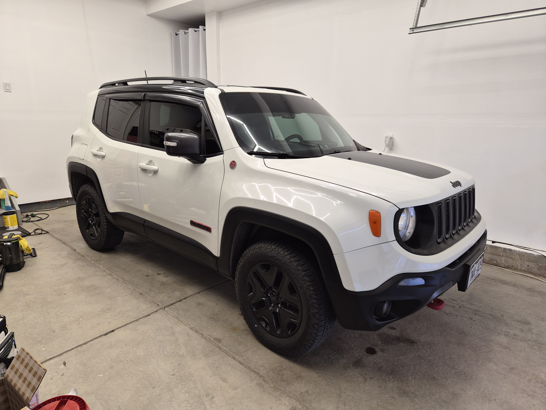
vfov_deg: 58.9
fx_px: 363
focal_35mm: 23
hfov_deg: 73.9
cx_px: 273
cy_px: 205
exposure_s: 1/55
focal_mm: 5.4
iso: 64
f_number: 1.8
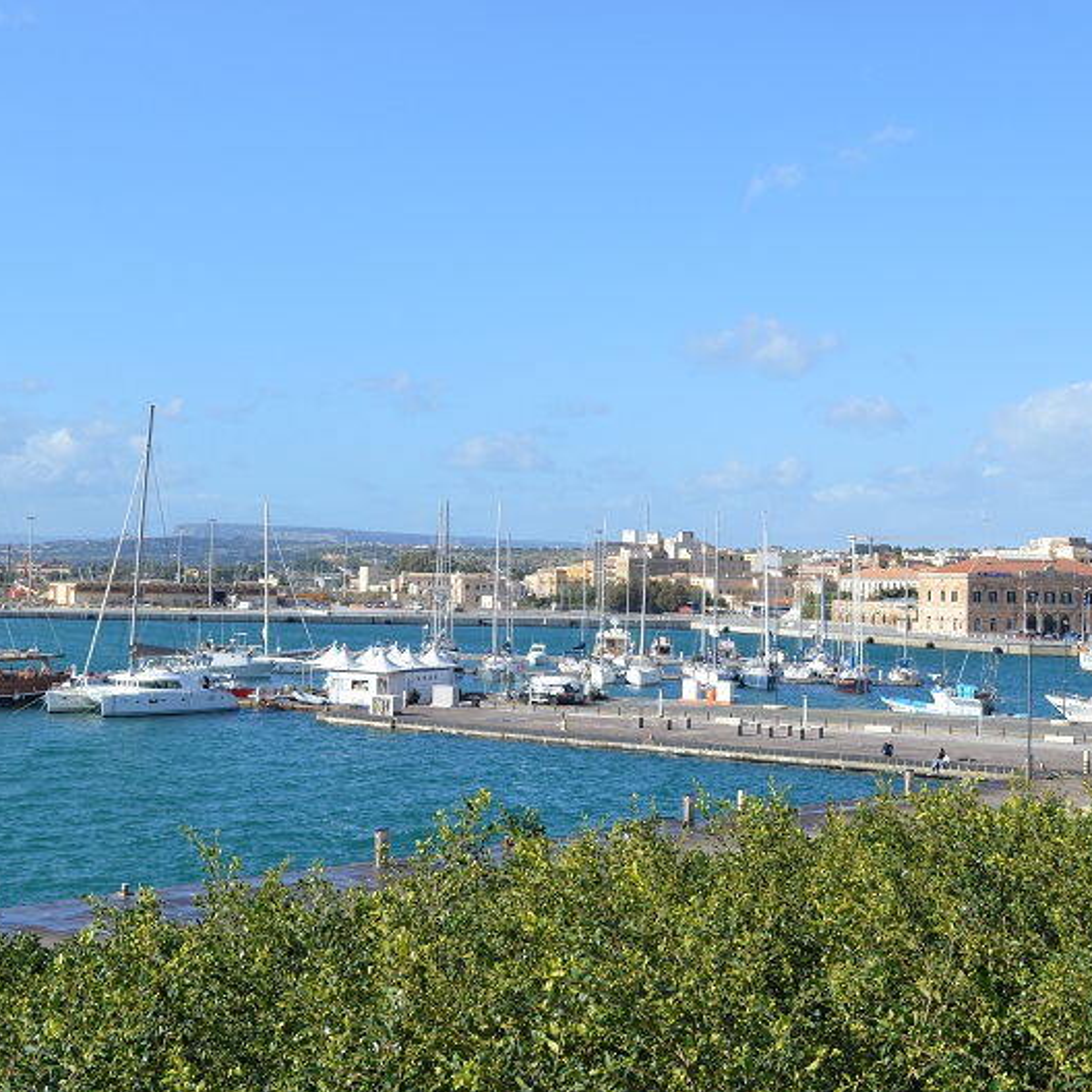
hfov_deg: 31.6
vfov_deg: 31.6
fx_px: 1927
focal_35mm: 54
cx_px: 552
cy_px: 547
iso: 100
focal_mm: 28
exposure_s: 1/250
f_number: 8
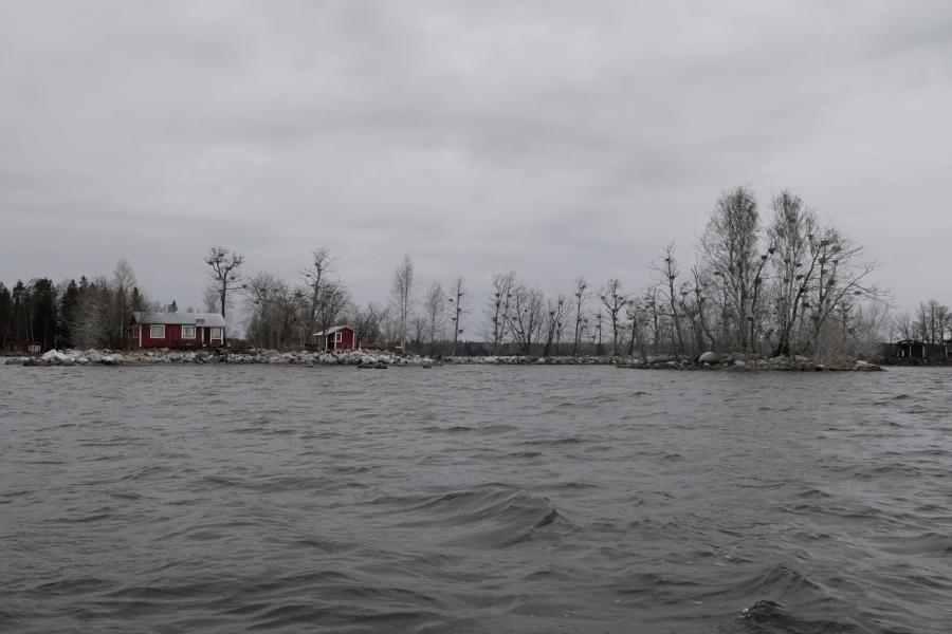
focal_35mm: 37
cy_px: 317
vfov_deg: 35.9
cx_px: 476
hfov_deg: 51.9
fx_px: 978
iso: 1250
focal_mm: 13.7
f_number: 10
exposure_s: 1/2500
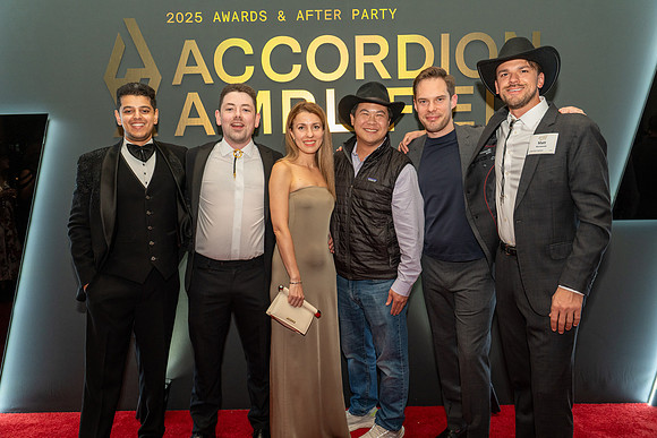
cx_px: 328
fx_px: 493
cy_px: 219
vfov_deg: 48.0
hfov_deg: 67.4
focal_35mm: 27
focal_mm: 27
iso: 1600
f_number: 5.6
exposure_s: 1/100
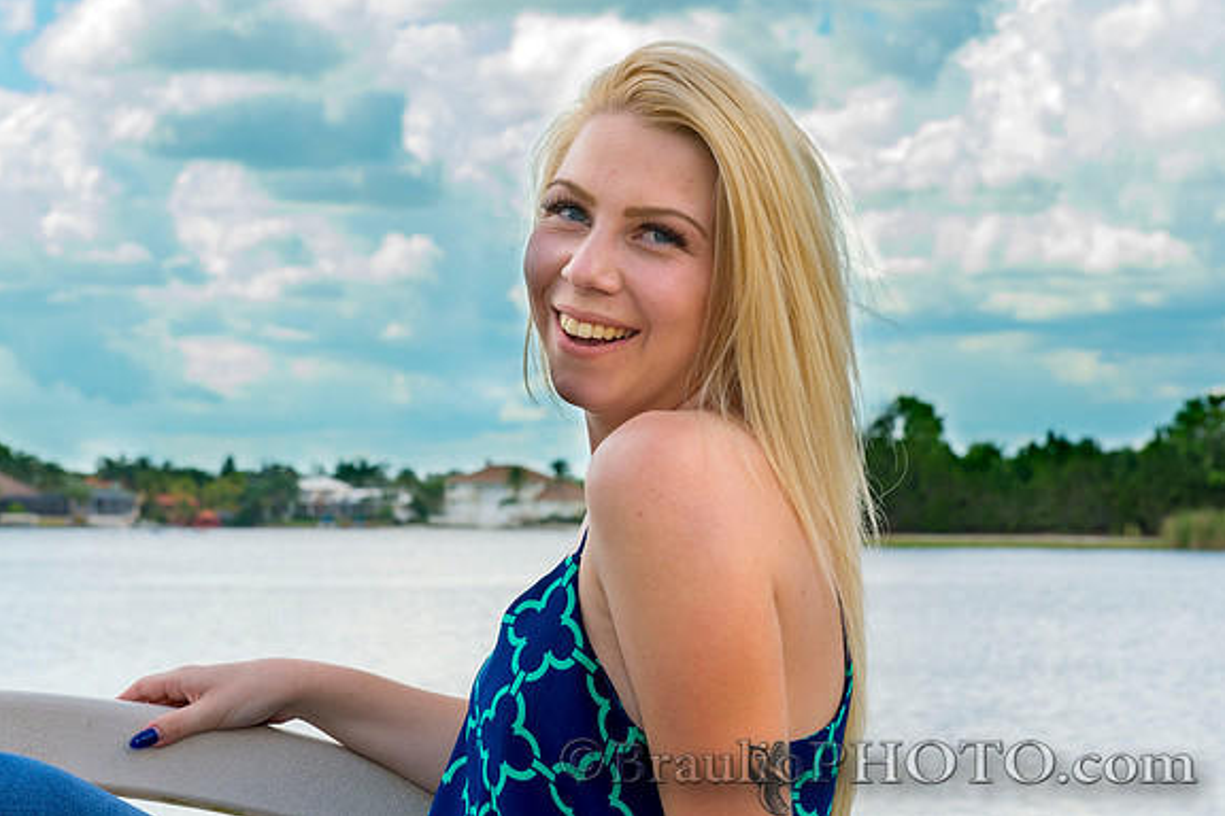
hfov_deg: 17.6
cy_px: 294
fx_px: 3947
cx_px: 623
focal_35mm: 116
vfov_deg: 11.8
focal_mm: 70
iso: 320
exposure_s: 1/200
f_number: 10
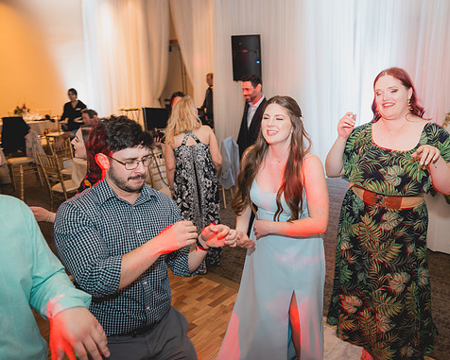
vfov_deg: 45.8
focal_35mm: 32
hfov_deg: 55.3
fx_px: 426
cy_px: 181
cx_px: 268
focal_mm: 28
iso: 2500
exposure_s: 1/40
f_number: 2.8
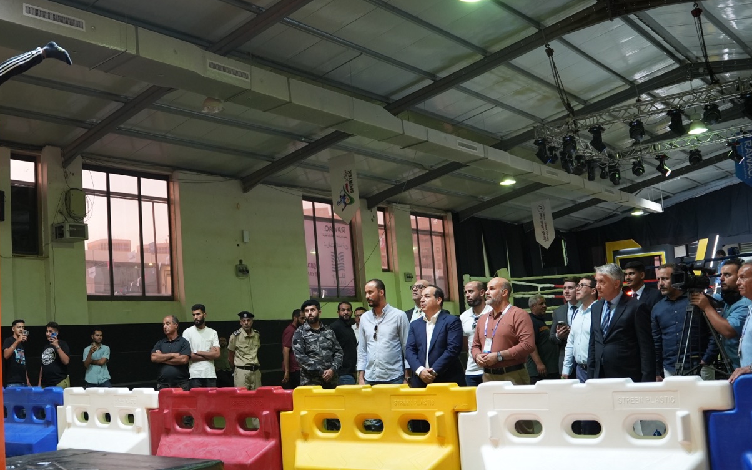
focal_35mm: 39
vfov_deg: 32.8
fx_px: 799
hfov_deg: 49.4
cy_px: 247
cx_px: 246
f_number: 2.8
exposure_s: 1/160
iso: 1600
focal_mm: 24
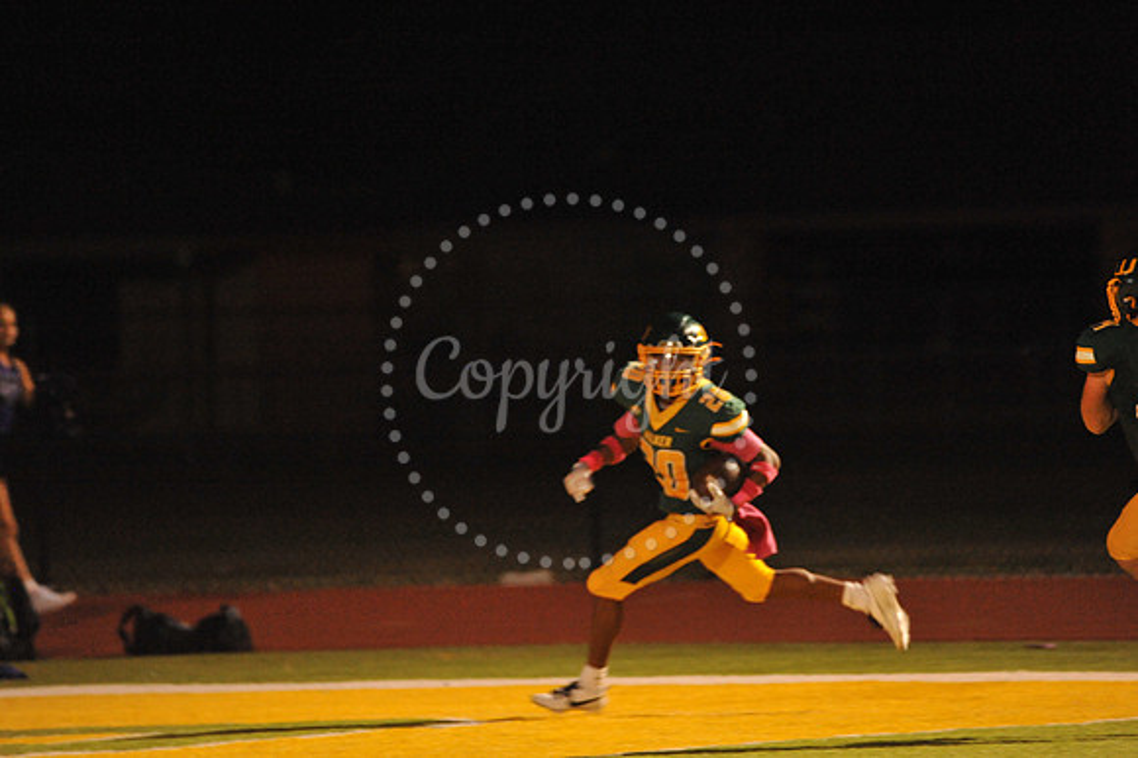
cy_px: 379
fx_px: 14216
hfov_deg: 4.6
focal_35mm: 450
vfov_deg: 3.1
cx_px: 569
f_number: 6.3
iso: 6400
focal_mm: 450
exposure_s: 1/200
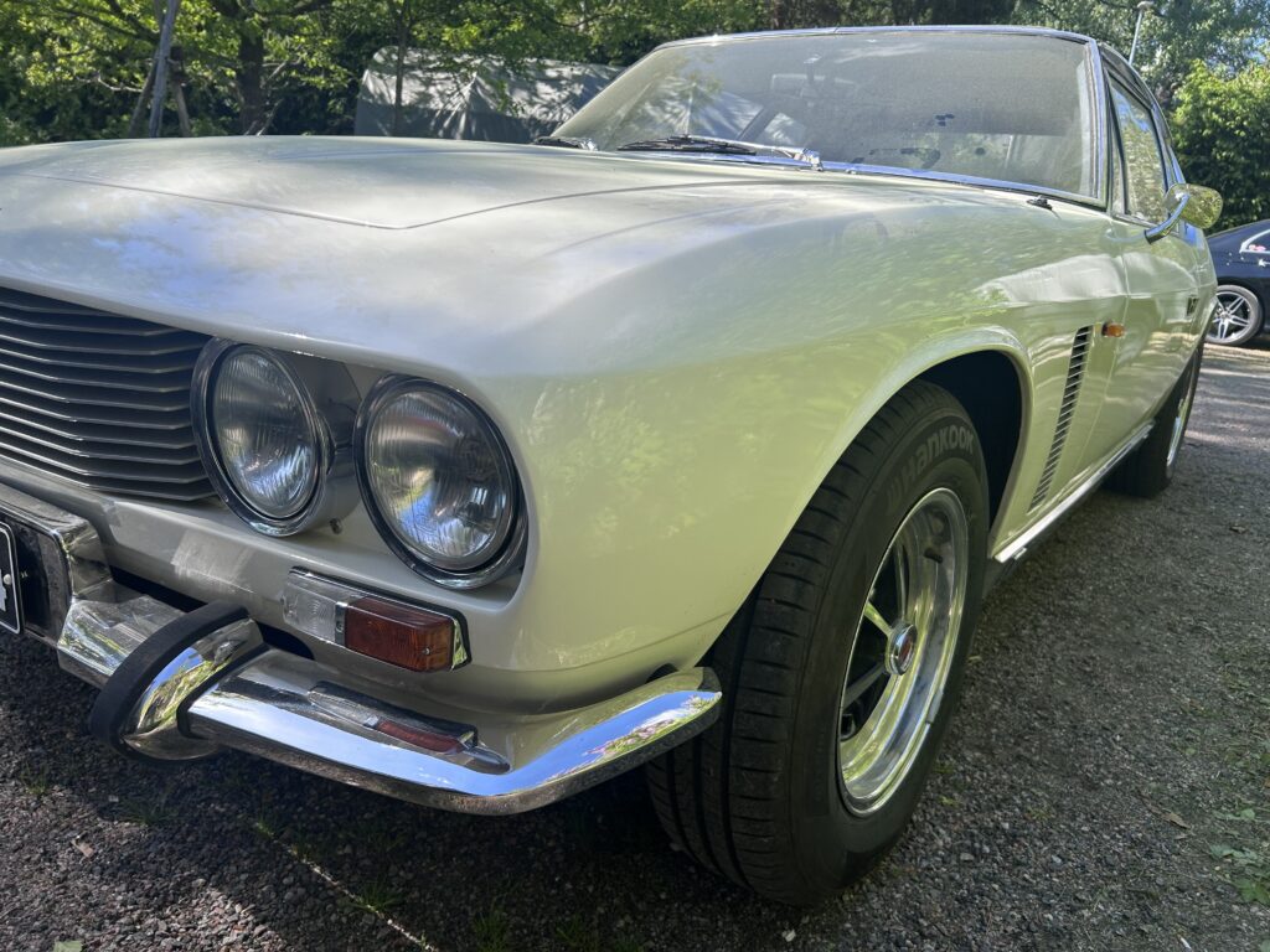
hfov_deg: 67.3
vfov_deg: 53.1
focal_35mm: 26
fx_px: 954
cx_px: 635
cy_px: 476
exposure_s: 1/1326
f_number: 1.5
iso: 50
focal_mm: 5.7
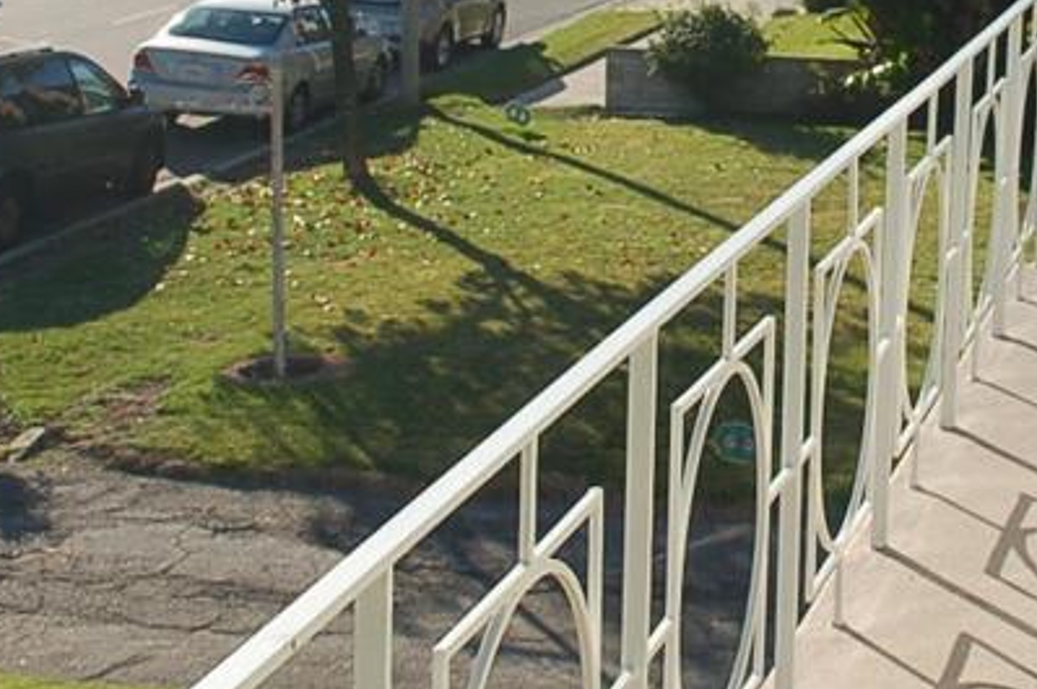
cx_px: 793
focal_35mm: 96
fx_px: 2770
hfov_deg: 21.0
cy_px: 84
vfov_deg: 14.1
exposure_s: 1/320
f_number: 9
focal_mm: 25
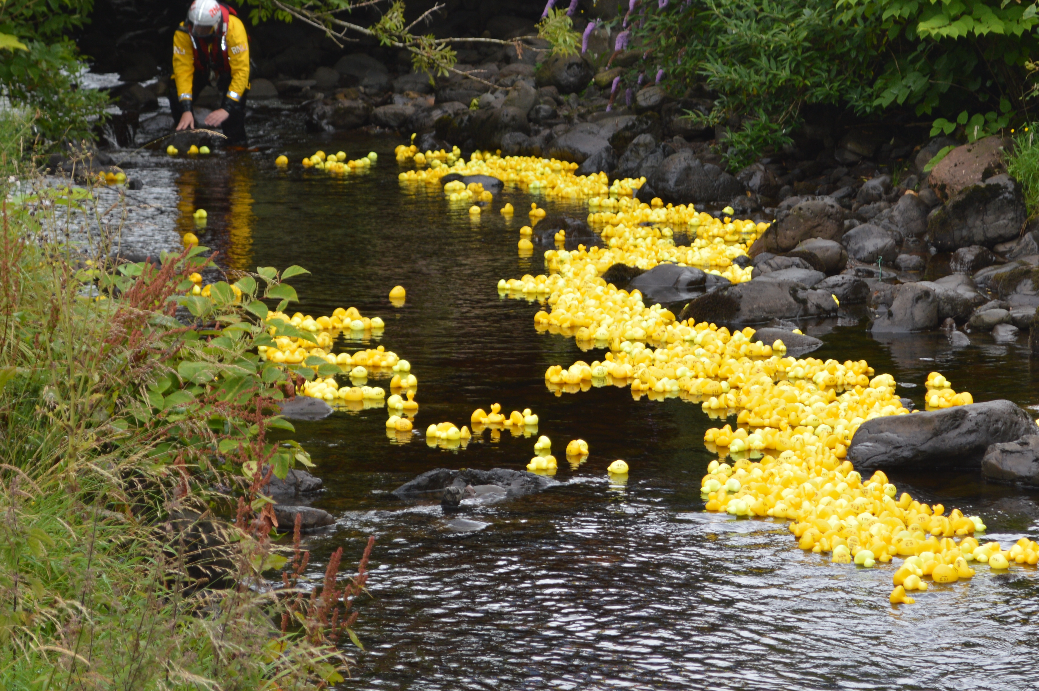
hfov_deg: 16.8
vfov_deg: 11.3
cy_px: 283
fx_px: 3489
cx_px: 781
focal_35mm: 121
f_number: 5.6
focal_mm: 50
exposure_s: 1/125
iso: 140
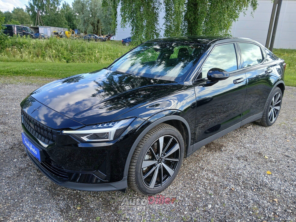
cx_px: 148
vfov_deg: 53.1
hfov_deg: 67.3
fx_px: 222
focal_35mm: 26
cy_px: 111
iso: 20
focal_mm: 3.98
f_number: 1.8
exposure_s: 1/101
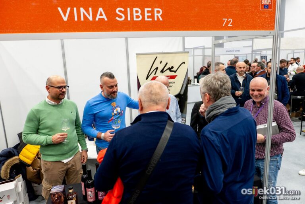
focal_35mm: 25
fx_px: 209
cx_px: 149
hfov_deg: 72.3
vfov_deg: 52.0
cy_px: 99
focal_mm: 24
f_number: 2.8
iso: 1250
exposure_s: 1/160
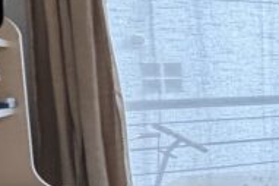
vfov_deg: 17.4
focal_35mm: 78
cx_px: 682
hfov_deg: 14.8
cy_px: 110
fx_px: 604
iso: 250
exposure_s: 1/50
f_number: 2.2
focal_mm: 2.22
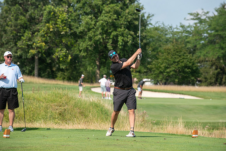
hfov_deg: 10.3
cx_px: 113
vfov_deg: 6.9
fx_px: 1256
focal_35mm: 200
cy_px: 76
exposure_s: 1/2500
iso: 250
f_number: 5
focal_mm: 200
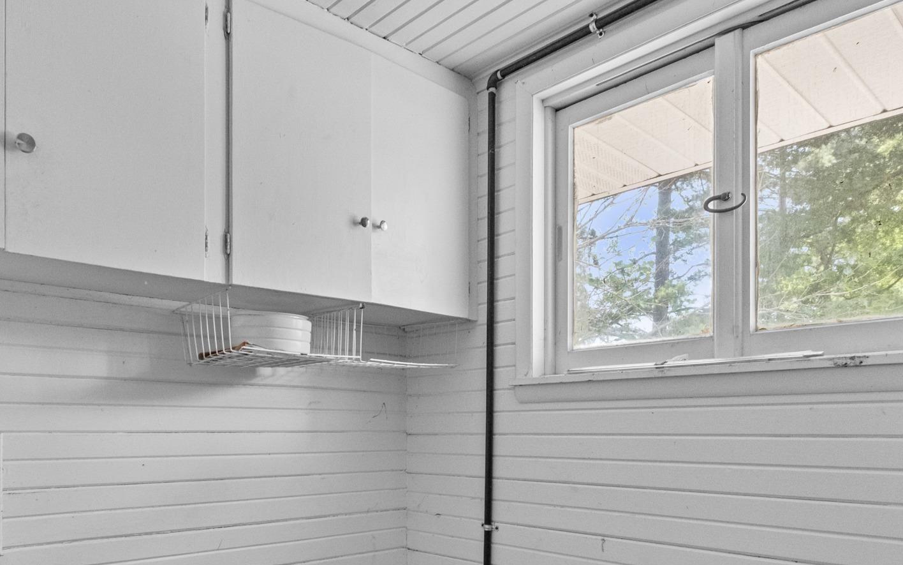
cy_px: 446
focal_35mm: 27
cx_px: 384
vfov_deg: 44.0
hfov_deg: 68.0
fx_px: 664
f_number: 7.1
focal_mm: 10
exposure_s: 1/5
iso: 1600
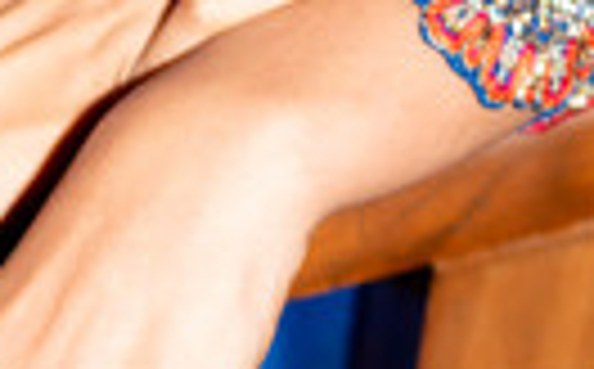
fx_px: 4396
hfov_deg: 7.6
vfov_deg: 4.8
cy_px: 252
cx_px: -187
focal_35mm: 272
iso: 100
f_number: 1.8
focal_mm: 55
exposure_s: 1/400
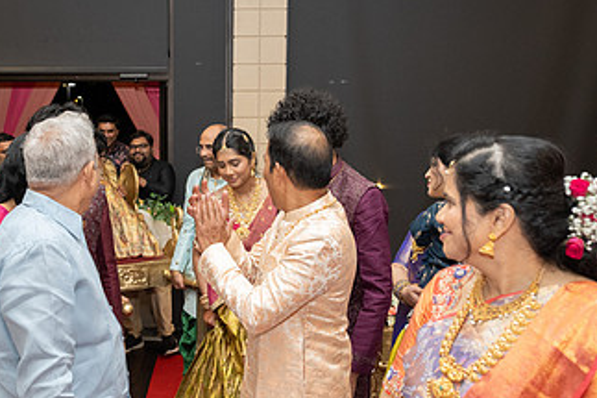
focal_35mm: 44
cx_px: 170
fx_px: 729
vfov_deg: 30.5
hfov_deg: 43.5
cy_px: 223
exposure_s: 1/160
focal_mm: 24
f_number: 3.2
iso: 1250
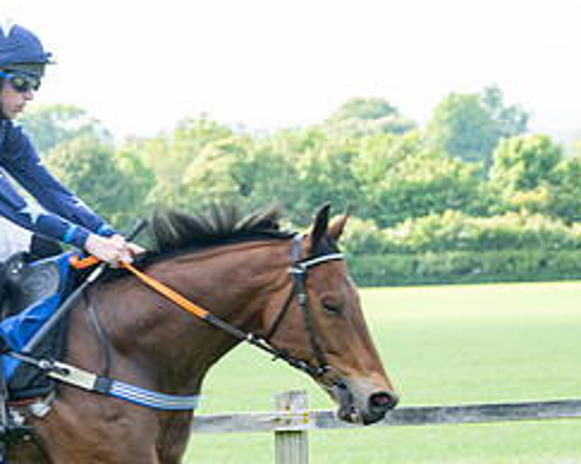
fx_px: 4553
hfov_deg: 7.2
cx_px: -293
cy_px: 409
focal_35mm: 265
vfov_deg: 5.8
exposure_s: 1/800
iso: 400
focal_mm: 70
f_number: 4
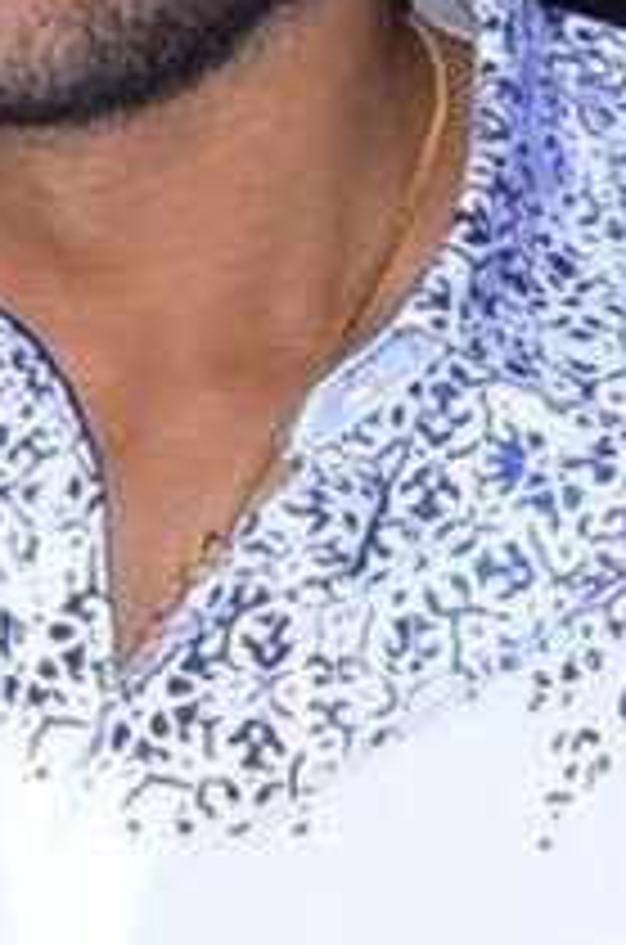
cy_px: 1048
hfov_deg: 4.7
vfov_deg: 7.3
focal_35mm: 280
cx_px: -973
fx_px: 7339
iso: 800
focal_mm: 26
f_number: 13
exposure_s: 1/125
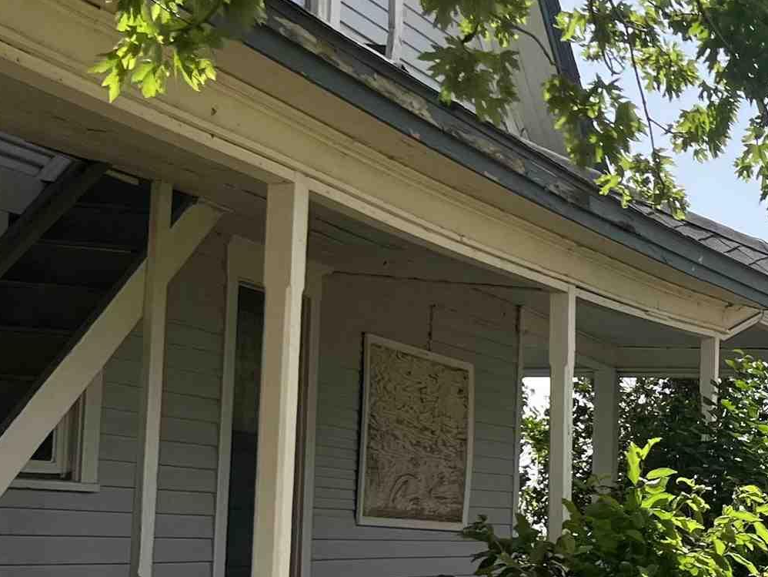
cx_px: 1177
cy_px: 430
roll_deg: +0.2
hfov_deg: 20.6
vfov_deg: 18.3
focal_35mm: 80
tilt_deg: +5.1
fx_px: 1775
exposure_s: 1/2695
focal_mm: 5.7
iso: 50
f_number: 1.5
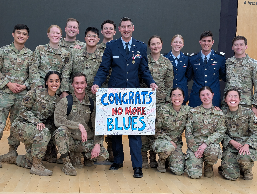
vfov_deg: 29.7
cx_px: 128
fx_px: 364
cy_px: 97
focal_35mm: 49
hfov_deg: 38.9
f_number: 1.68
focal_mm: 6.9
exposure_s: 1/105
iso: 54
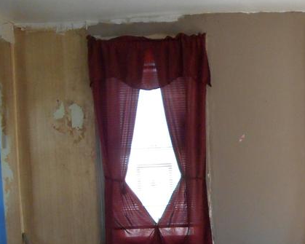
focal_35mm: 62
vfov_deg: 23.6
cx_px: 277
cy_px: 240
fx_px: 560
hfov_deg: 29.2
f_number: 3.2
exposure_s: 1/30
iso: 250
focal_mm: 4.6
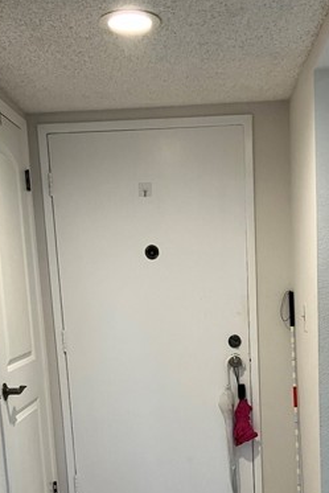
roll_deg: +3.7
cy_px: 406
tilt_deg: -9.6
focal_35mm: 50
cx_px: 192
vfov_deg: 37.9
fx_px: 685
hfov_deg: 27.0
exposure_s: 1/60
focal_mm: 3.99
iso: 80
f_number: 1.8
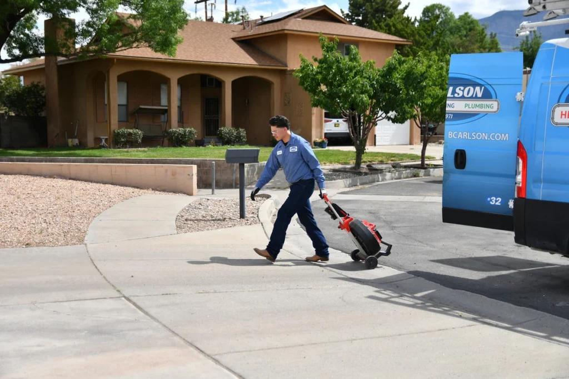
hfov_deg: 41.1
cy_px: 190
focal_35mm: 48
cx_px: 284
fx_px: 759
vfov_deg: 28.1
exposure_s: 1/2000
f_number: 2.8
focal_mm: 32
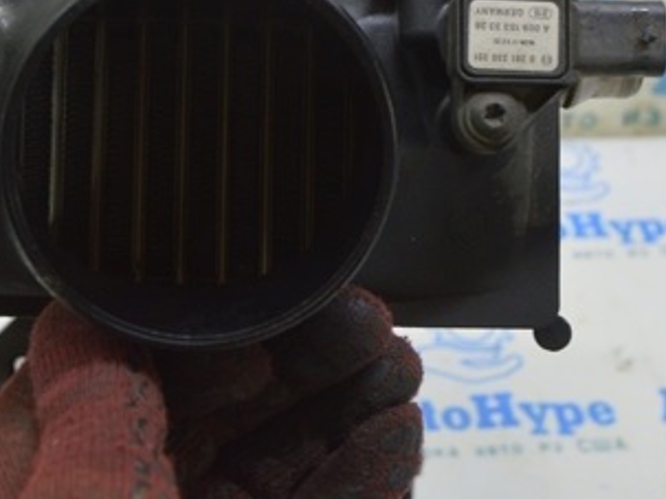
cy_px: 69
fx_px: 1404
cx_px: 145
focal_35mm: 73
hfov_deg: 26.3
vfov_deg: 19.8
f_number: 5.6
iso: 400
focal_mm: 24
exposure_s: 1/20
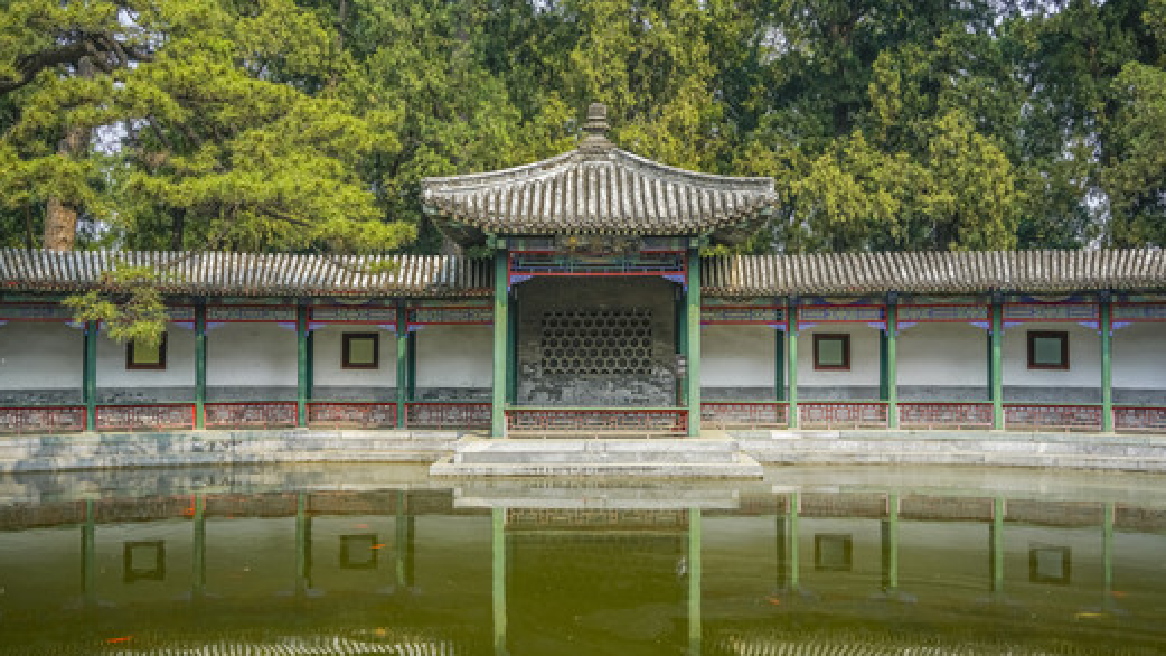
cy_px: 296
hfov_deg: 52.8
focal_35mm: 38
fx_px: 1175
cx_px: 577
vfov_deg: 31.2
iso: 100
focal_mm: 35
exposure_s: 1/200
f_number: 8
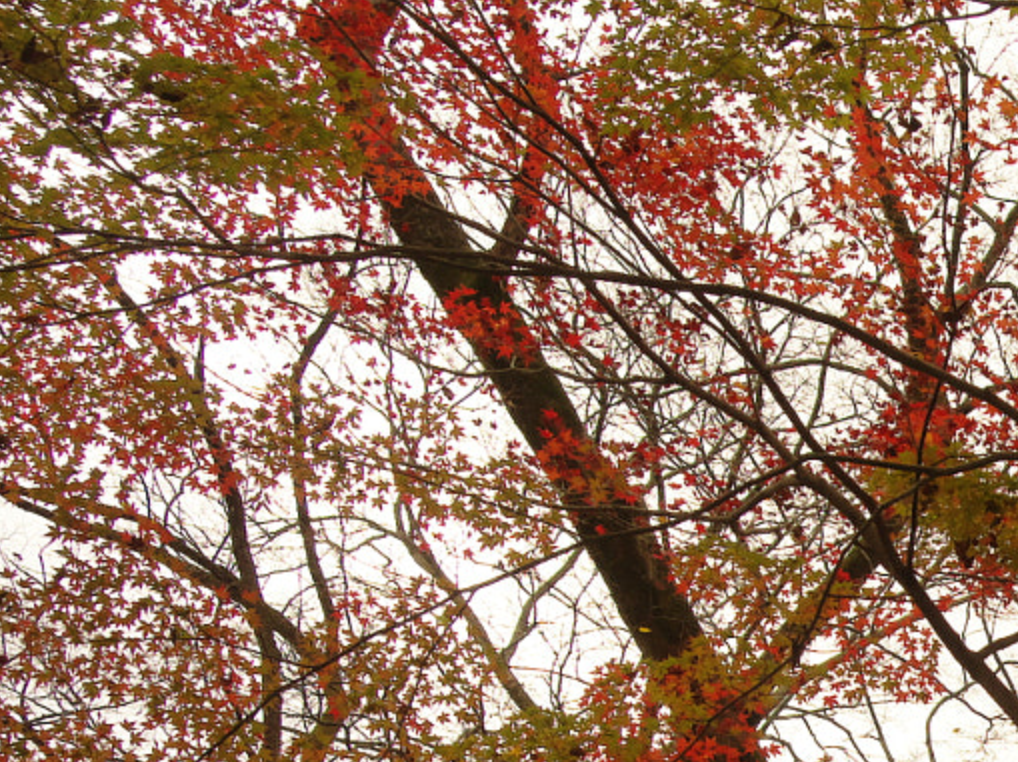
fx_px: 3997
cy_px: 1030
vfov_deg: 10.6
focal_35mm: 136
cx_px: 1468
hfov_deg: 13.7
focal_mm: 30
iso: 200
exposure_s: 1/200
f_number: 6.3
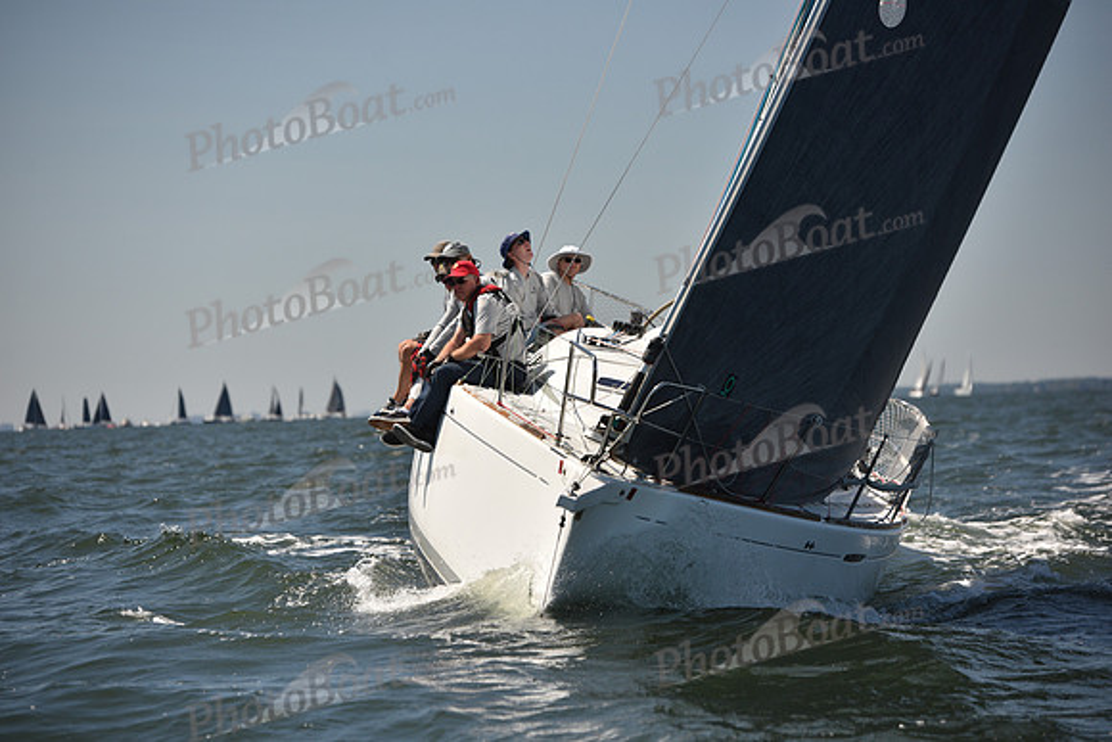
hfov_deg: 13.2
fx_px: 4789
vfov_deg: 8.9
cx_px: 556
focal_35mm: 155
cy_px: 371
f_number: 4.5
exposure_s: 1/1250
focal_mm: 155
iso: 250
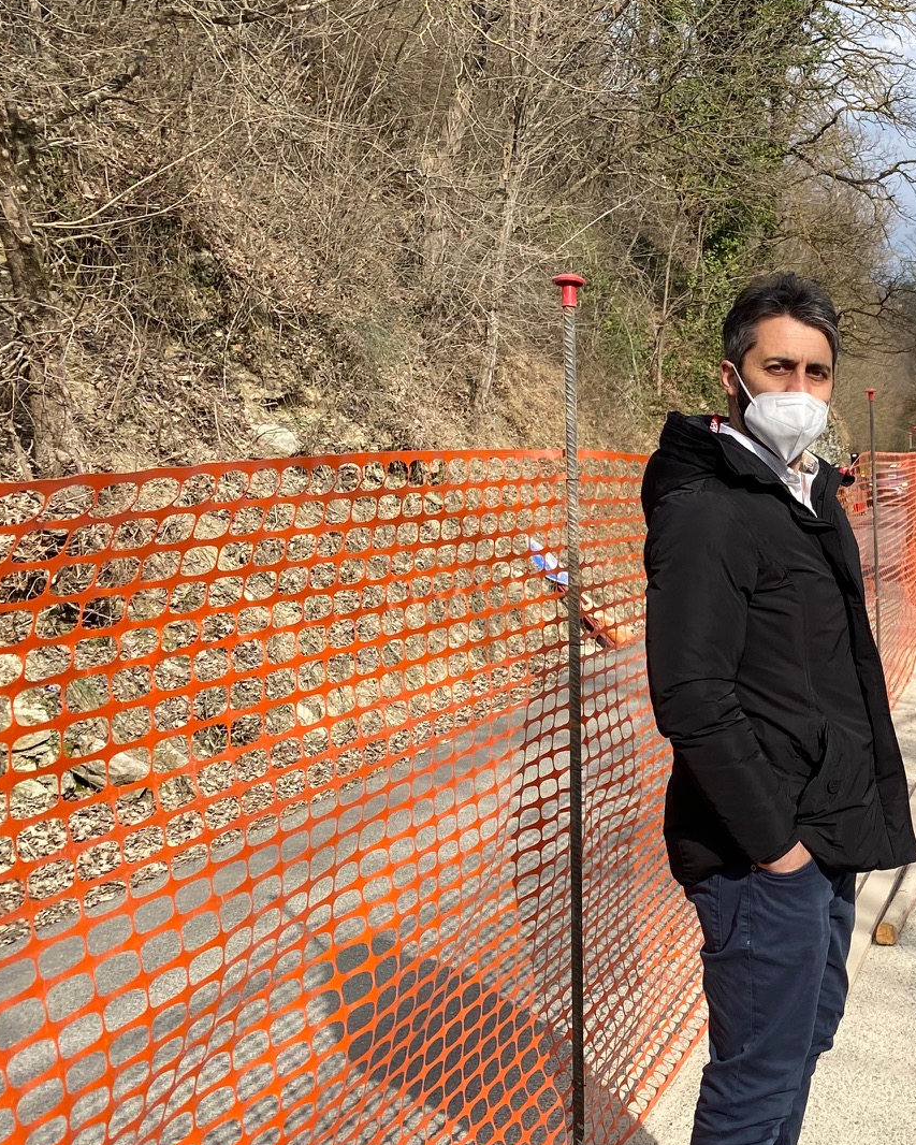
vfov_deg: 38.8
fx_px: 1626
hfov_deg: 28.4
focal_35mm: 48
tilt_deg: -7.6
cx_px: 1026
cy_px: 576
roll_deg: +1.8
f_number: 1.8
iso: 32
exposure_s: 1/2315
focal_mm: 4.25
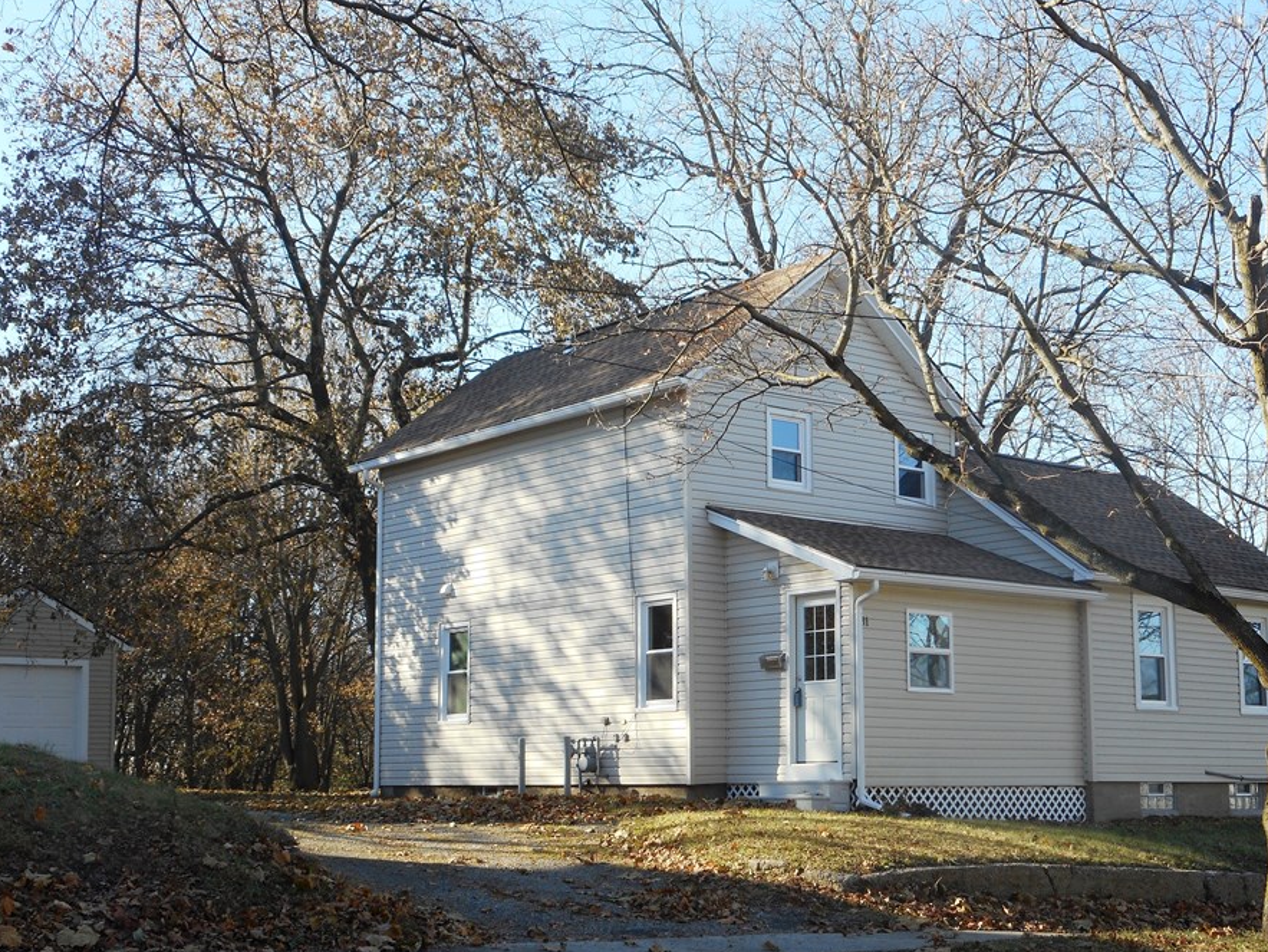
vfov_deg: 28.5
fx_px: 1869
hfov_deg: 37.5
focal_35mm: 51
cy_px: 544
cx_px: 658
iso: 80
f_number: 4.7
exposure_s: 1/125
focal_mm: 7.9
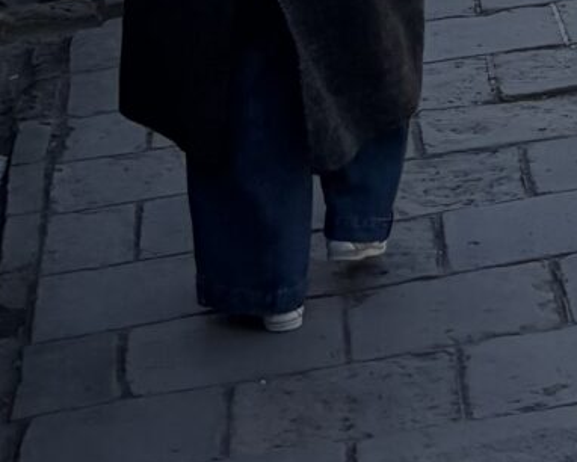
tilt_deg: -6.9
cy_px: -862
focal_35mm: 170
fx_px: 2905
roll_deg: -6.8
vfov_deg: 8.0
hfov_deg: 10.2
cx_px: 1269
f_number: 1.6
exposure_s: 1/2513
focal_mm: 5.96
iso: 50
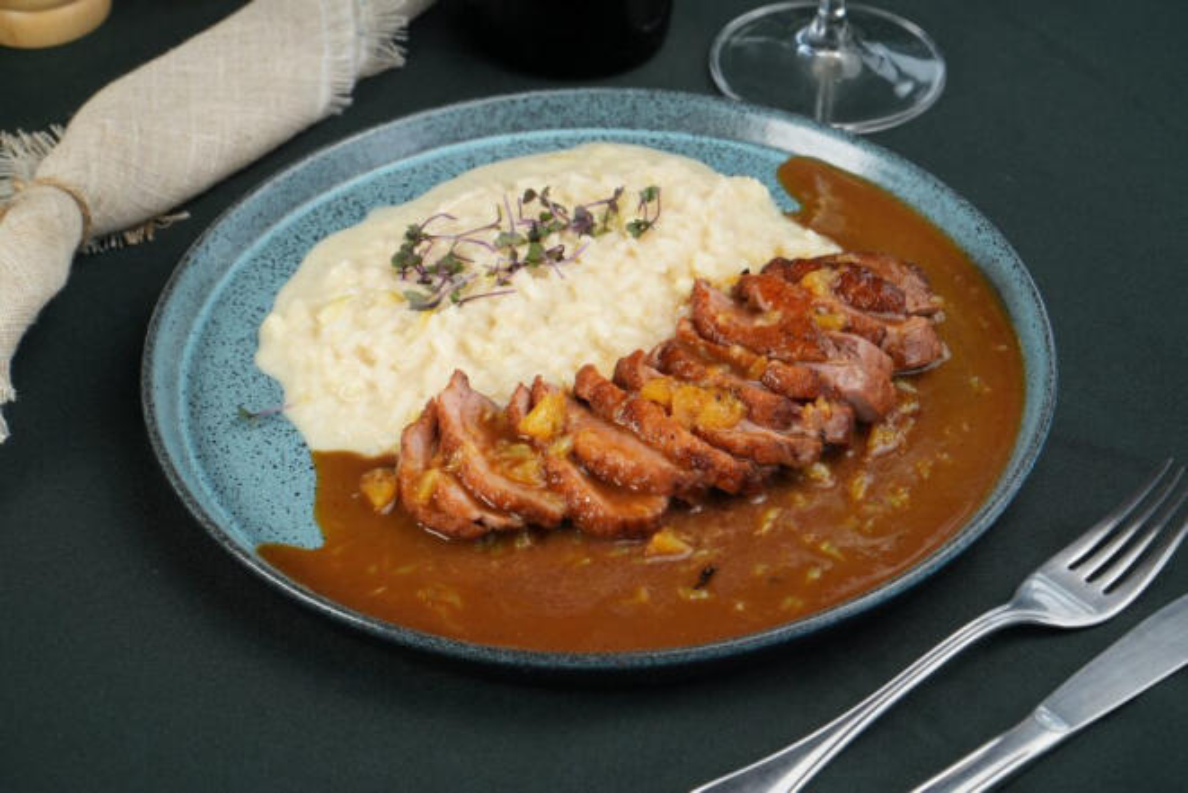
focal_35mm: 87
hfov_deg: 23.4
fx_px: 2871
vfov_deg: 15.7
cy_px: 396
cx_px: 594
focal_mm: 58
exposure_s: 1/160
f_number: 8
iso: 400
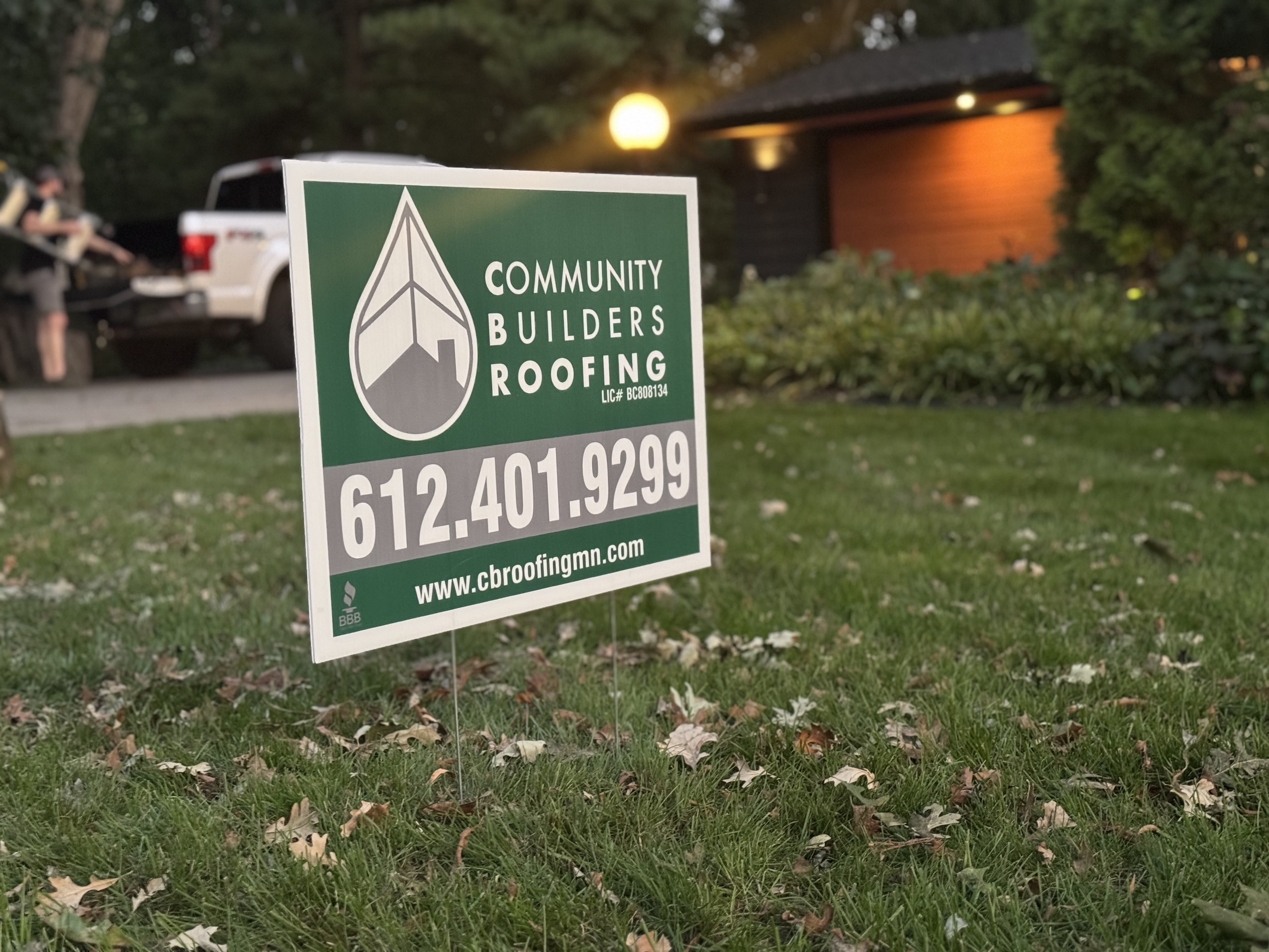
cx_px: 634
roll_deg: +3.5
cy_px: 476
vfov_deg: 30.3
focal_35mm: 48
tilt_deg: -7.1
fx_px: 1760
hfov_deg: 39.7
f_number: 1.78
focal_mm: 6.76
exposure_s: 1/29
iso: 800
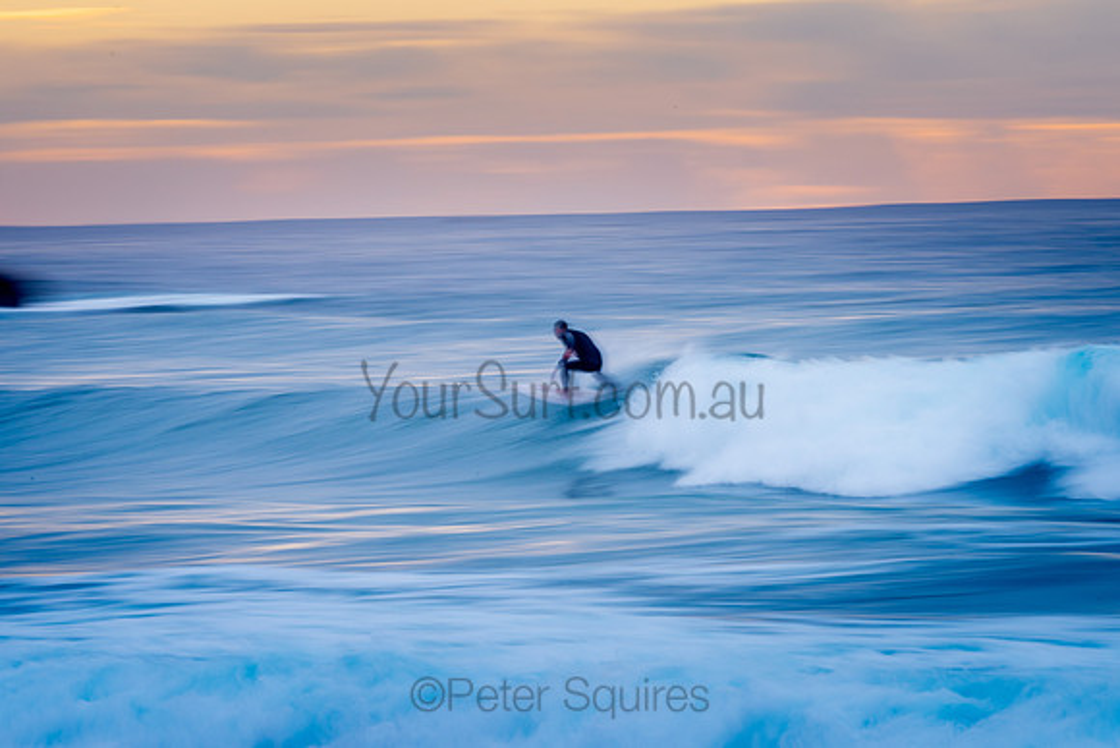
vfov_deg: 3.9
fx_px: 11066
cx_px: 561
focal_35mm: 356
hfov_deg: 5.8
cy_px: 380
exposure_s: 1/8
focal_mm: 290
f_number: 22
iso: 64
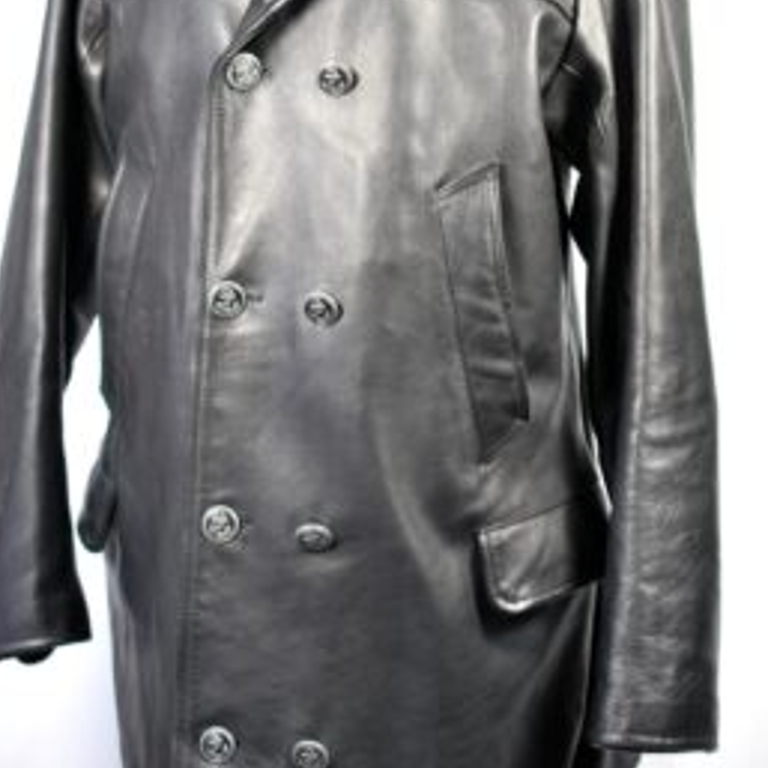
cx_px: 362
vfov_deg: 19.5
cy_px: 266
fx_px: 2234
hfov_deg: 19.5
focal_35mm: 89
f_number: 2.8
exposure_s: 1/40
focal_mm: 40
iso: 400
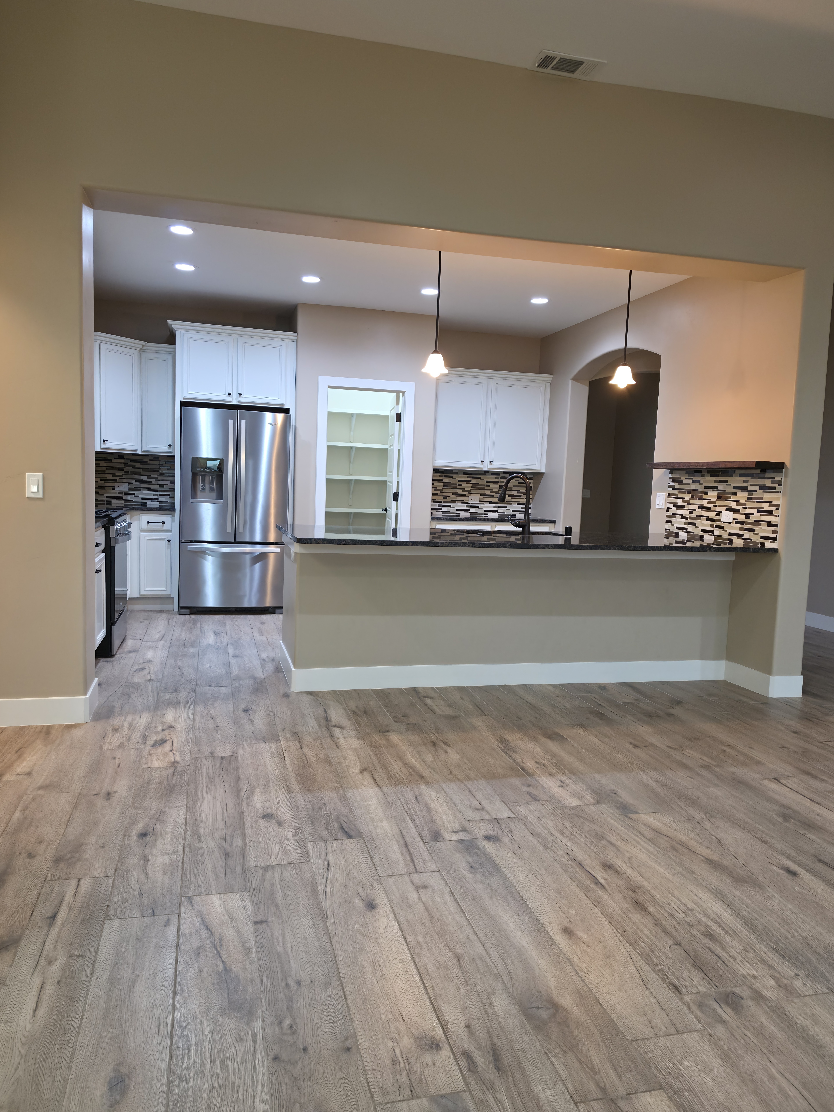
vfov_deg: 73.9
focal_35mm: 23
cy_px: 556
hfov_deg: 58.9
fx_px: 739
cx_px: 417
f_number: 1.4
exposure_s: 1/60
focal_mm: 6.5
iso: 125
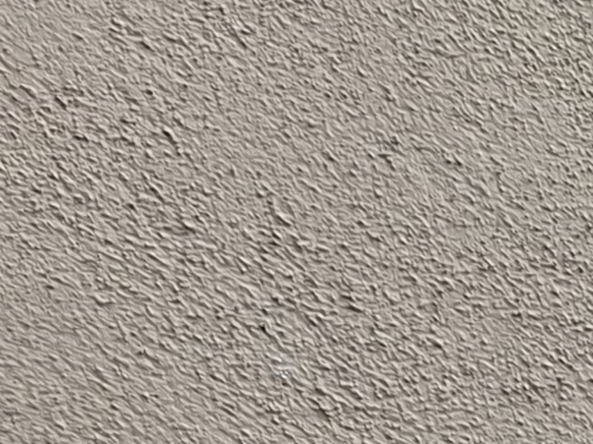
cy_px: 1543
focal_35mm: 180
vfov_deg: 7.0
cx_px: 2285
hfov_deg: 7.8
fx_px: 3083
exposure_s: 1/174
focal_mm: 5.54
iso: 50
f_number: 1.8
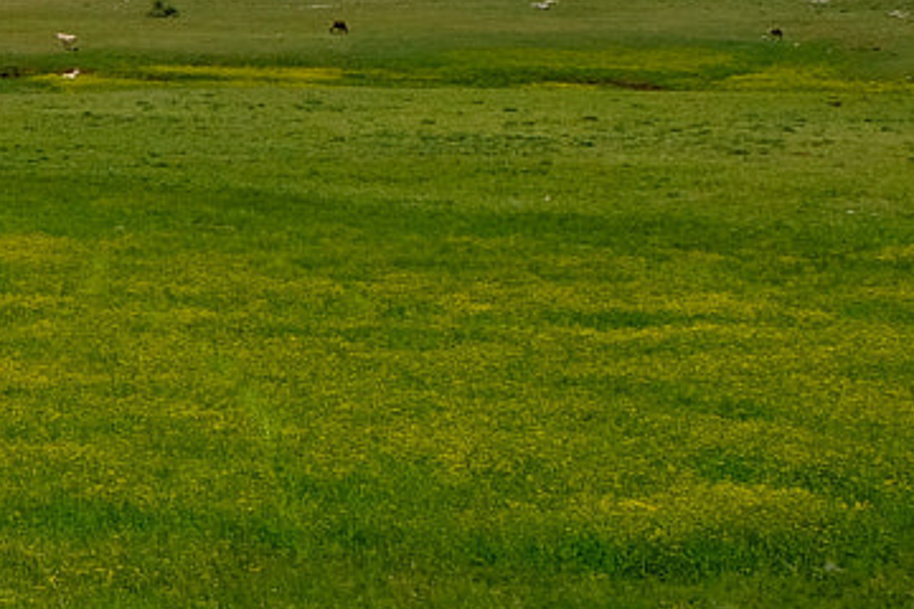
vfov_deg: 11.1
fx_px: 3046
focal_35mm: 120
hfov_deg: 15.0
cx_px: -683
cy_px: -241
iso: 200
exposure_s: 1/550
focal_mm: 18
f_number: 9
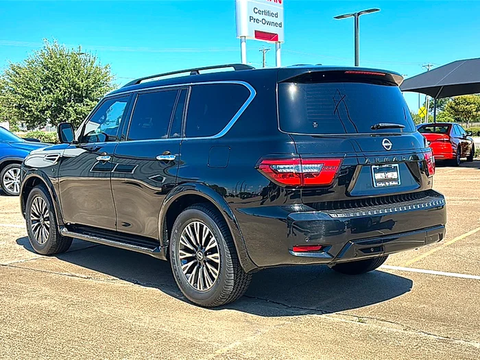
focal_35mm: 38
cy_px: 180
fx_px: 527
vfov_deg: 37.7
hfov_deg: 49.0
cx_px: 240
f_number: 1.78
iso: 80
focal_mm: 6.86
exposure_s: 1/2421
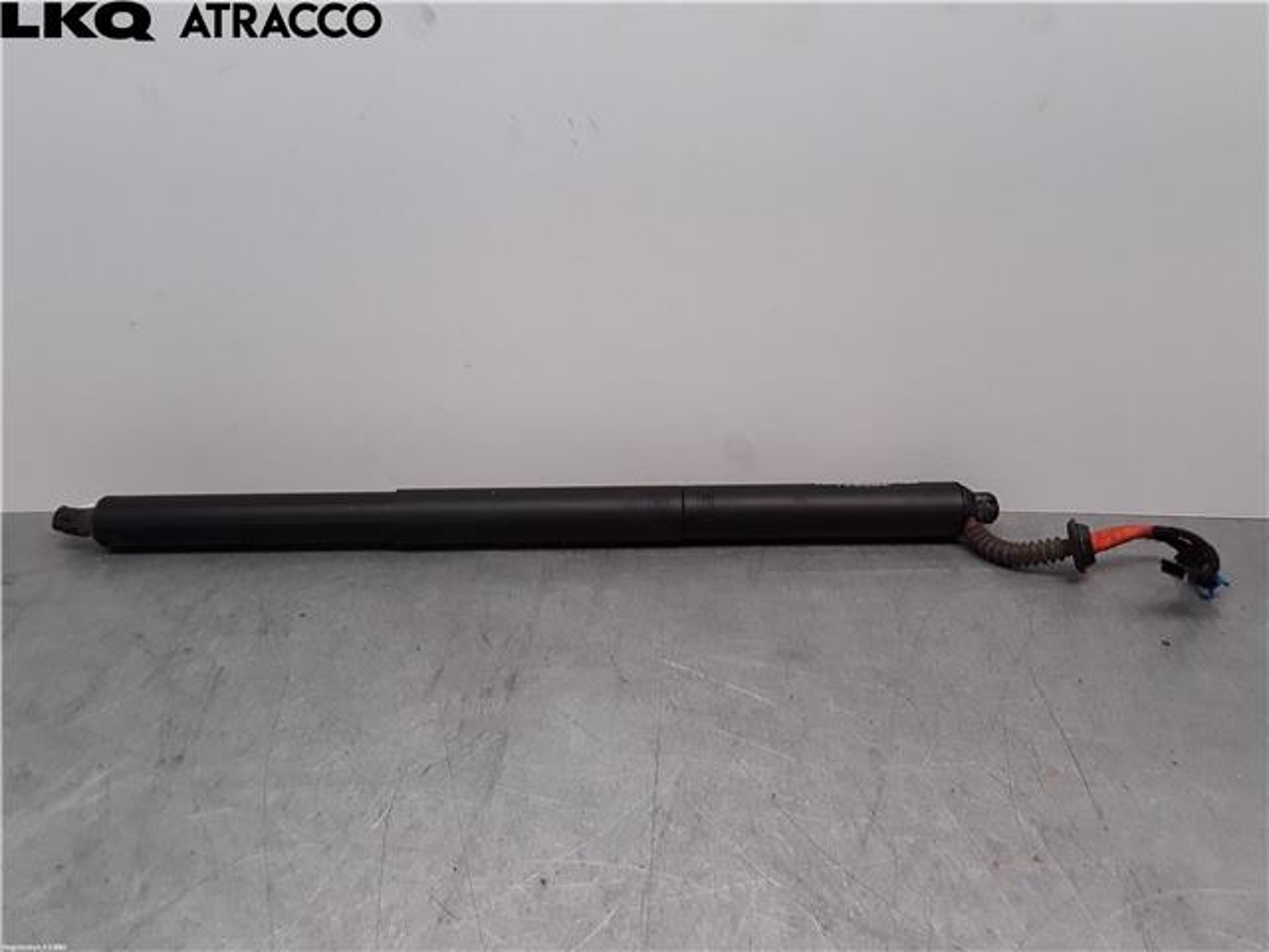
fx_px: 1026
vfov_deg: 49.7
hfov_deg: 63.4
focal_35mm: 28
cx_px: 634
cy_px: 476
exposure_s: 1/114
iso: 40
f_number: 1.9
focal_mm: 2.91
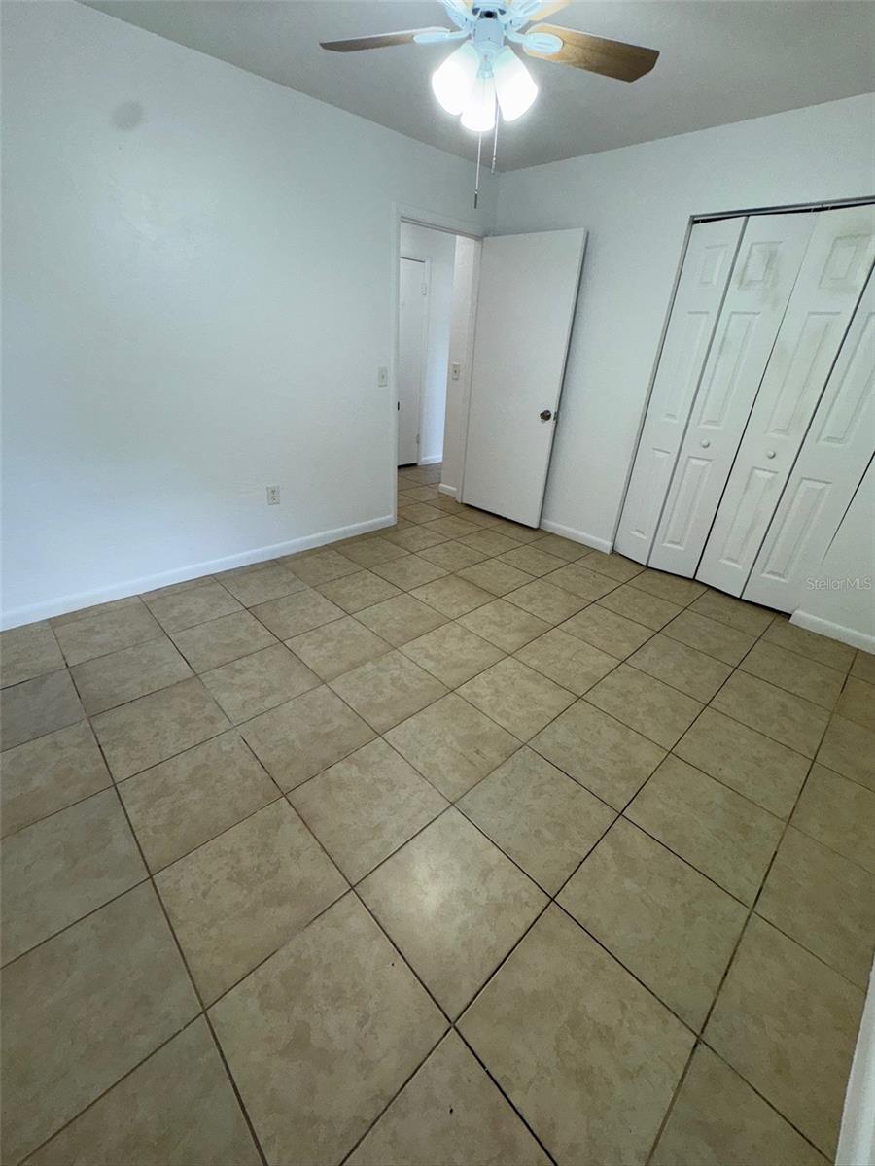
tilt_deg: -28.0
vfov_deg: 102.1
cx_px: 438
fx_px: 472
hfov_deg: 85.7
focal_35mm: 14
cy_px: 583
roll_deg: -3.9
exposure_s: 1/122
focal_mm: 2.22
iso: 64
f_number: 2.2
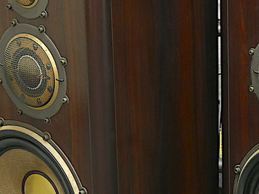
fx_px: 1033
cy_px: 117
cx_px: 221
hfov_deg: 14.2
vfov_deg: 10.7
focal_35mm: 138
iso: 200
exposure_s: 1/2.5
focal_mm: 9.6
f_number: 4.1
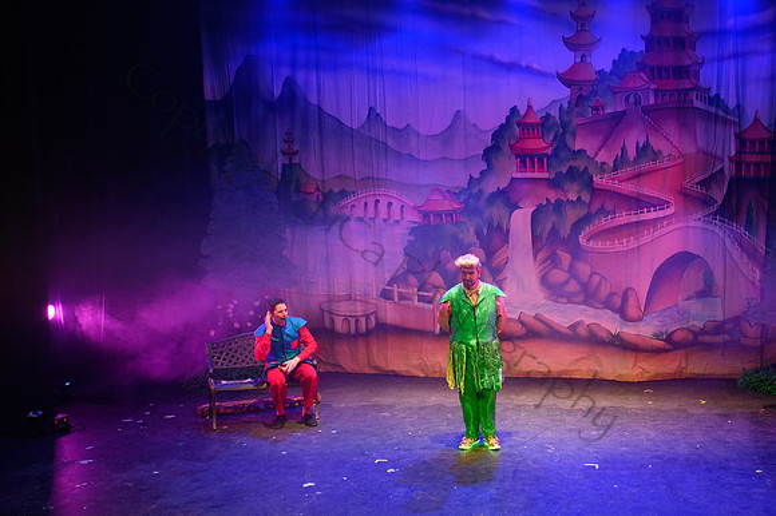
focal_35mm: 43
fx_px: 926
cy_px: 275
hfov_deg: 43.9
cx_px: 589
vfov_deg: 31.1
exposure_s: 1/60
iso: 1250
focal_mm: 27
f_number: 5.6
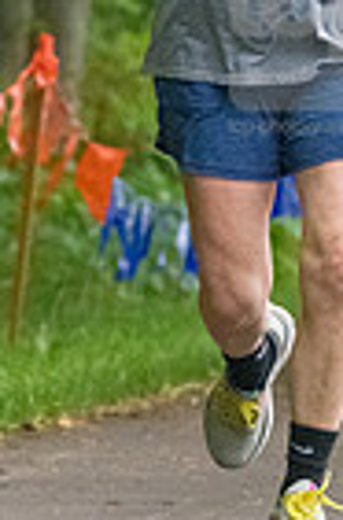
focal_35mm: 839
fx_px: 12079
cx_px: 315
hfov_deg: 1.6
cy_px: 33
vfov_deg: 2.5
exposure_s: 1/1250
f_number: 5.6
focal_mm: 175
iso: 6400
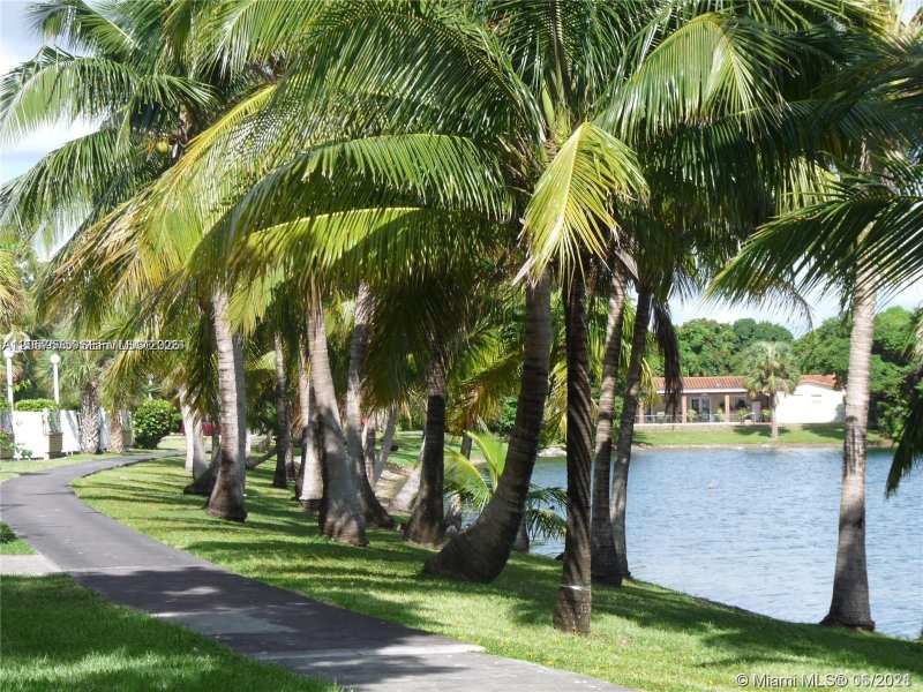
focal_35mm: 94
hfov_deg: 20.9
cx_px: 462
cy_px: 346
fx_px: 2506
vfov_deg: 15.7
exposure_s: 1/200
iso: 100
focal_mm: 16.7
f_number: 5.6
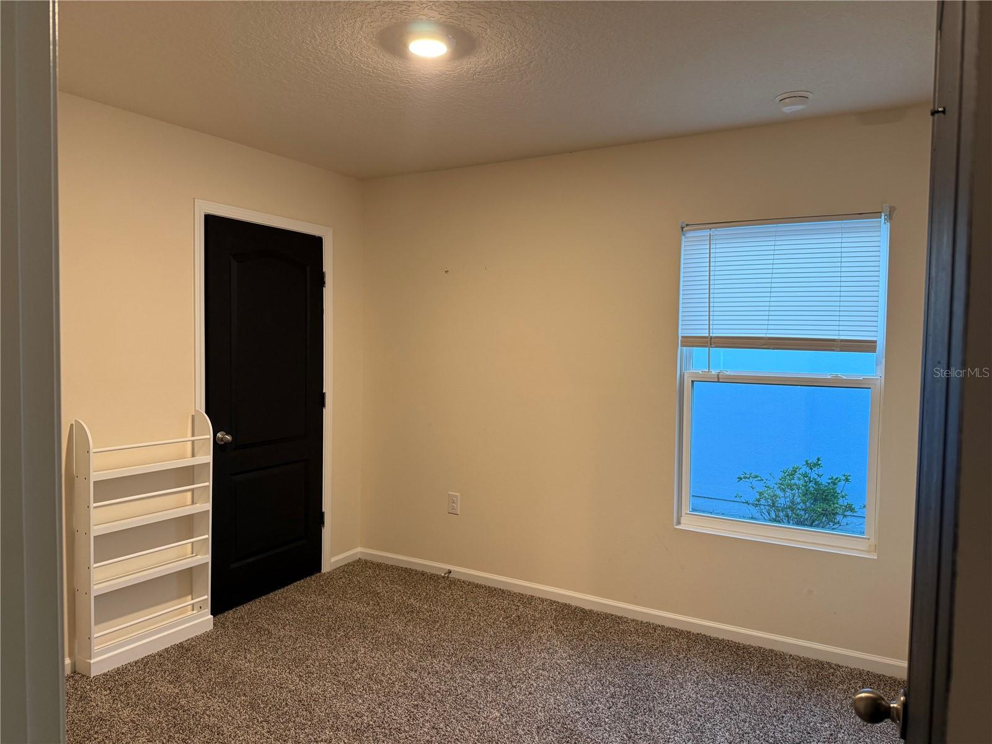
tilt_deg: -1.6
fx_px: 688
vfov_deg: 56.8
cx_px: 496
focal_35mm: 24
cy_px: 372
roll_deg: -0.4
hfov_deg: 71.6
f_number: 1.78
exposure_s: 1/60
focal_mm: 6.76
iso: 200
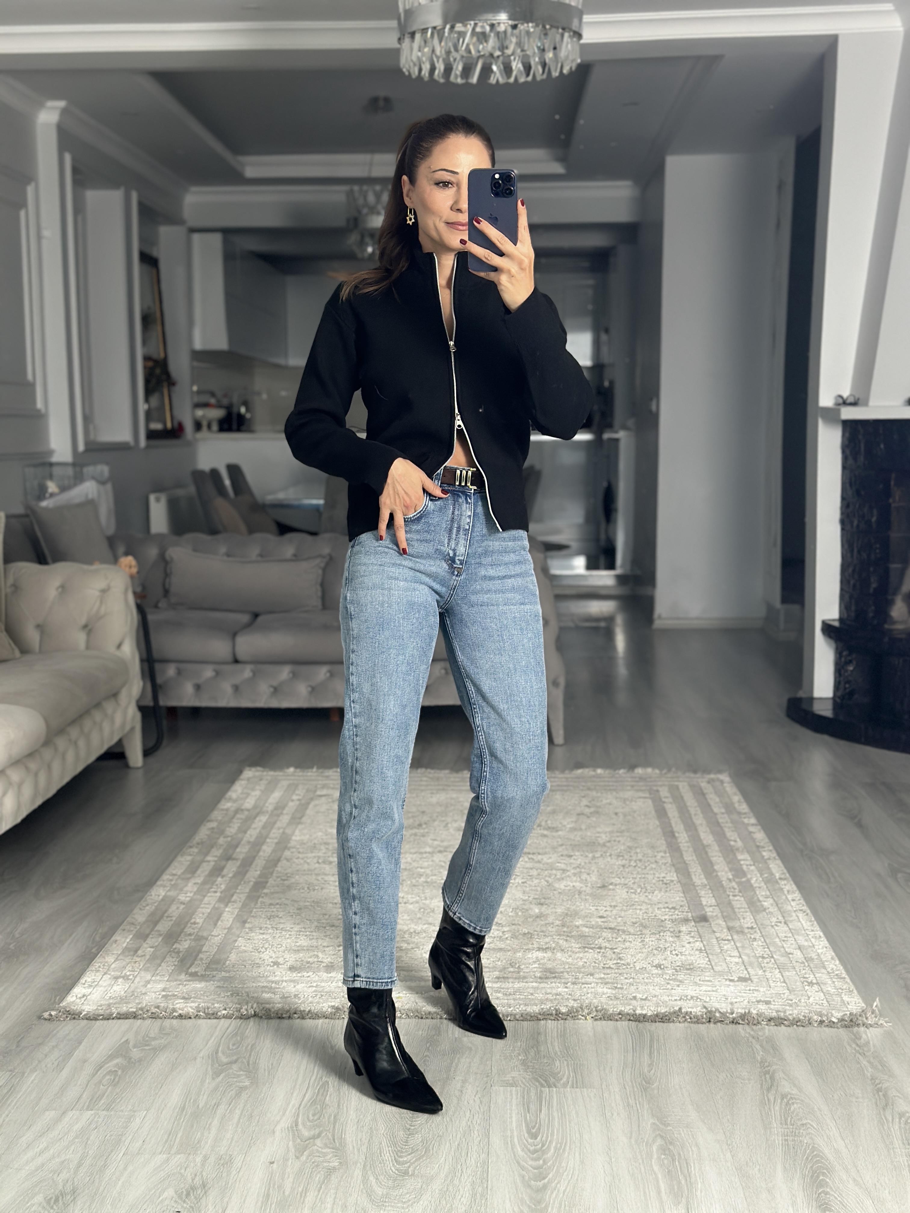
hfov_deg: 30.3
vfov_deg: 39.7
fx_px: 1682
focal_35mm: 48
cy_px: 606
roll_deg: +0.2
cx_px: 455
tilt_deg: -21.1
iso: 160
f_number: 1.78
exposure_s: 1/50
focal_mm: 6.86
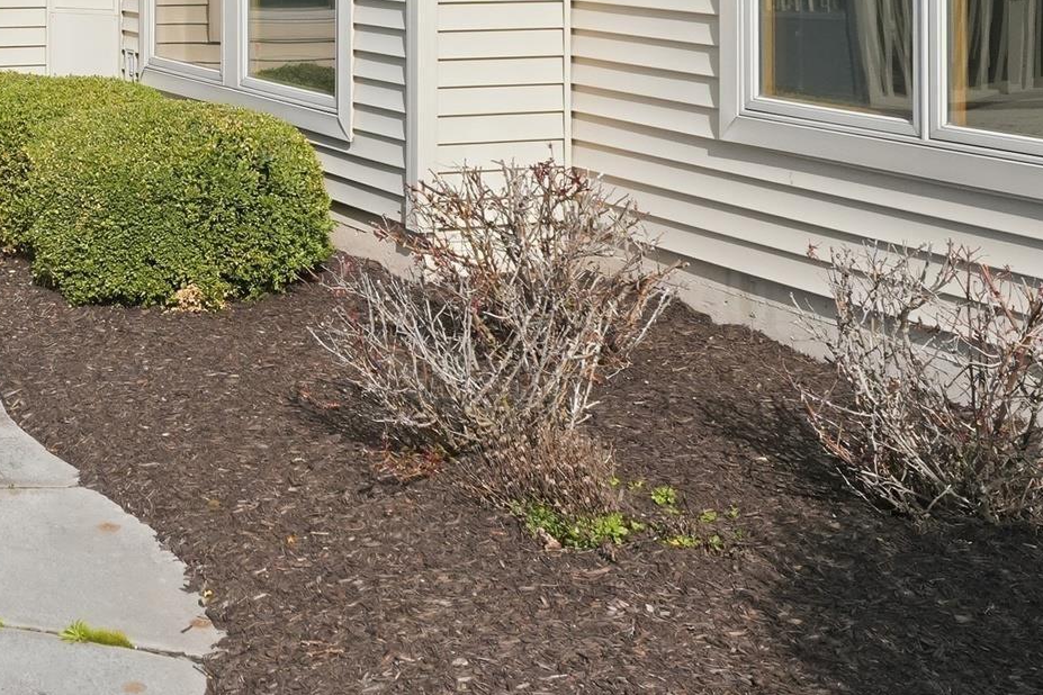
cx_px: -48
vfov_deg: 20.5
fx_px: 1816
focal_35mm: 63
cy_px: -93
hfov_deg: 29.5
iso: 400
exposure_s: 1/1000
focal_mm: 15.5
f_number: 10
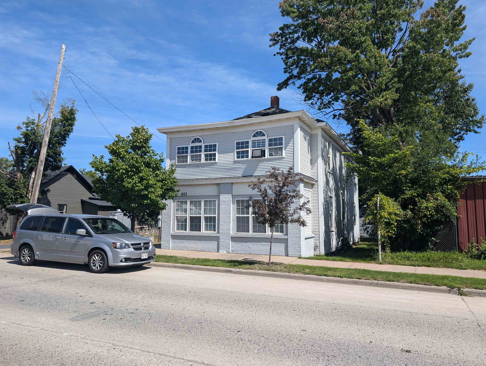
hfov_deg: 71.5
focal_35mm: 24
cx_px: 243
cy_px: 183
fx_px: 337
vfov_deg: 56.9
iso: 19
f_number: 1.68
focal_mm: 6.9
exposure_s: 1/957
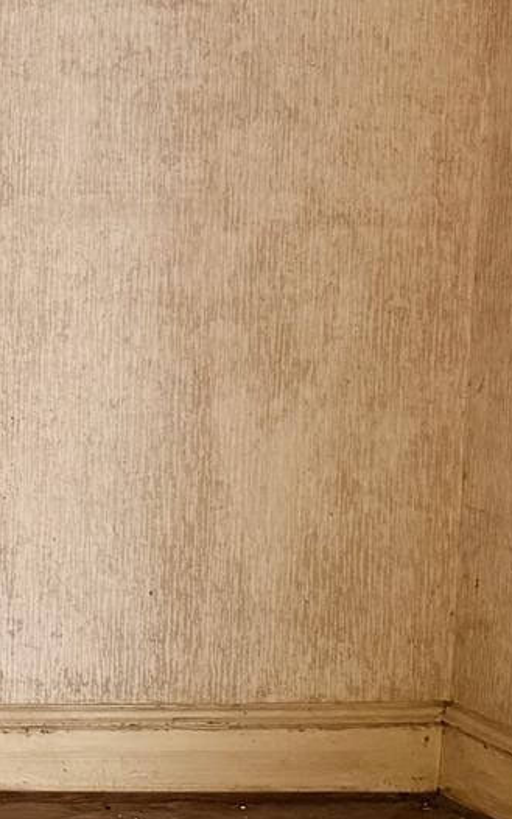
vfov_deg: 20.7
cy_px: 137
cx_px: -786
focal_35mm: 99
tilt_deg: -3.0
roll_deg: -1.0
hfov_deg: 10.9
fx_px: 2209
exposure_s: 1/63
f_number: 1.78
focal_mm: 6.76
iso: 200
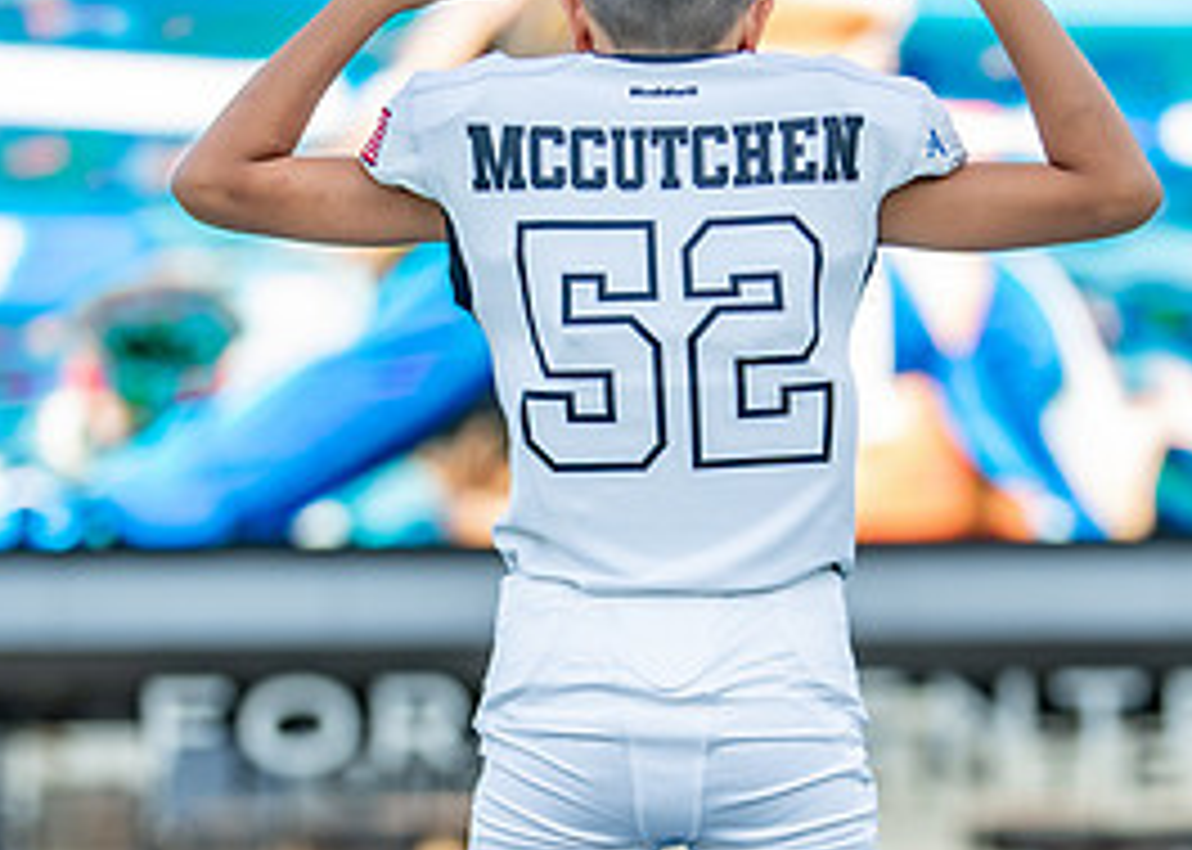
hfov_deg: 15.2
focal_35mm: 132
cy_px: 609
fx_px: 4466
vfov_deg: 10.9
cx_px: 781
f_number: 1.2
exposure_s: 1/800
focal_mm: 50
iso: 100
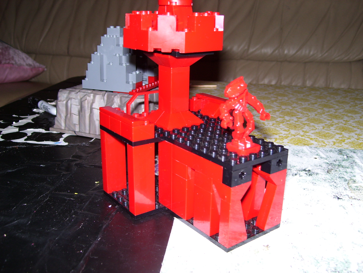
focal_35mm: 36
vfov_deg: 39.7
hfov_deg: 51.4
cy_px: 136
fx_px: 378
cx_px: 182
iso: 80
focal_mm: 6
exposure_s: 1/60
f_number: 2.7
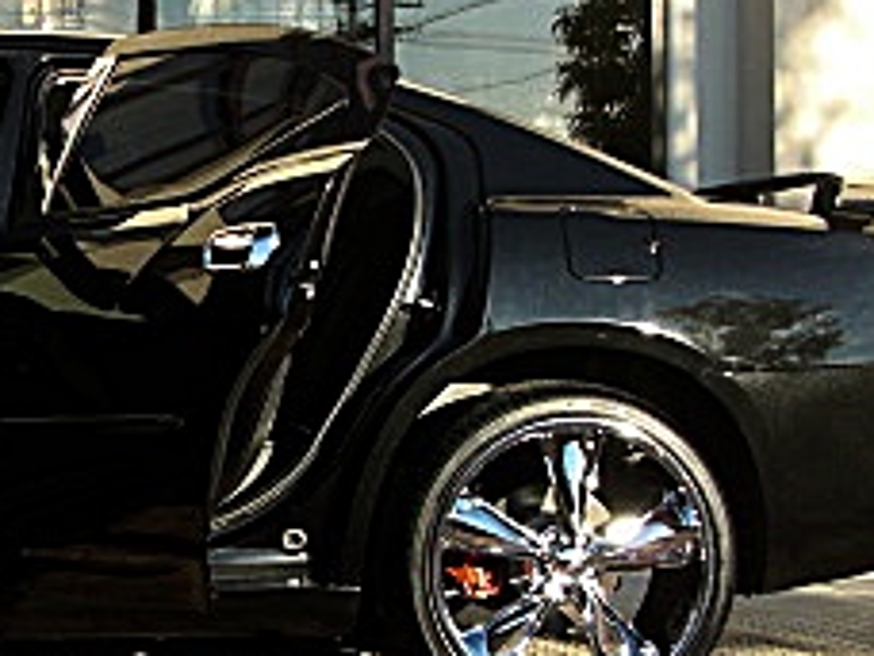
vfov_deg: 14.6
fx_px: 2550
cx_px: -88
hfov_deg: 18.7
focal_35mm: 101
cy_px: 407
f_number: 2.8
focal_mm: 6.3
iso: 50
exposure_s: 1/250
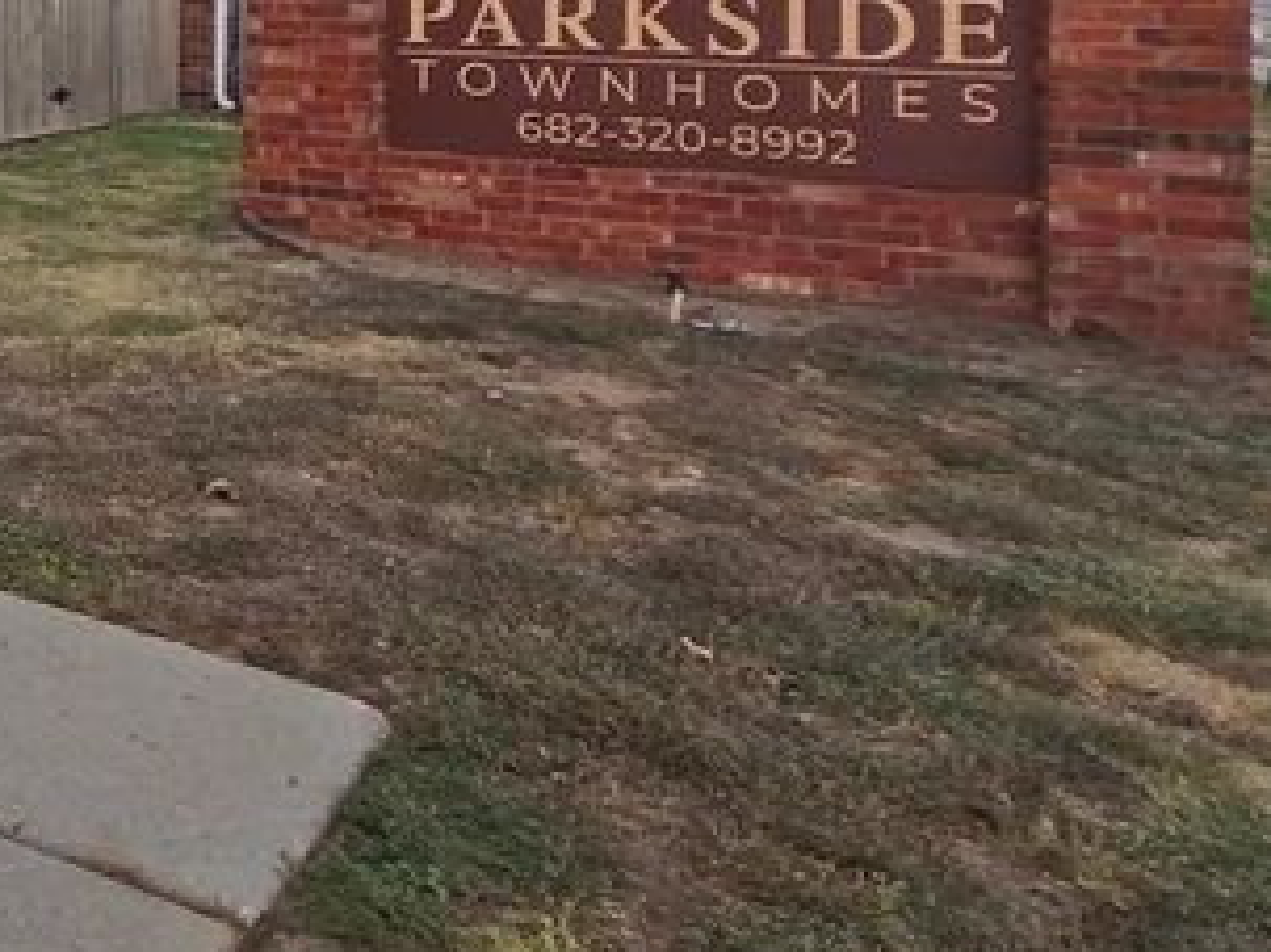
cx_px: -361
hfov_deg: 32.7
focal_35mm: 44
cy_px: -67
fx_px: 1615
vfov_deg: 29.9
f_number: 2.2
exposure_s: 1/250
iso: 50
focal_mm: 2.2
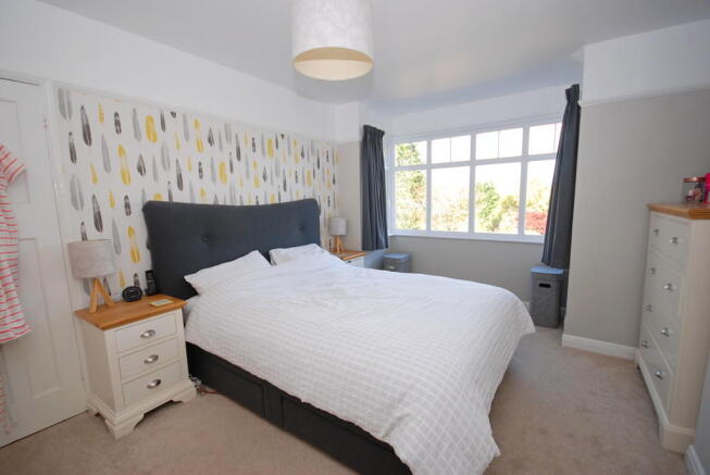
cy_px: 238
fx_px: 296
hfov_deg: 100.3
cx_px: 355
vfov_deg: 77.5
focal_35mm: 15
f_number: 4.5
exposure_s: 1/60
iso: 200
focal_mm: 10
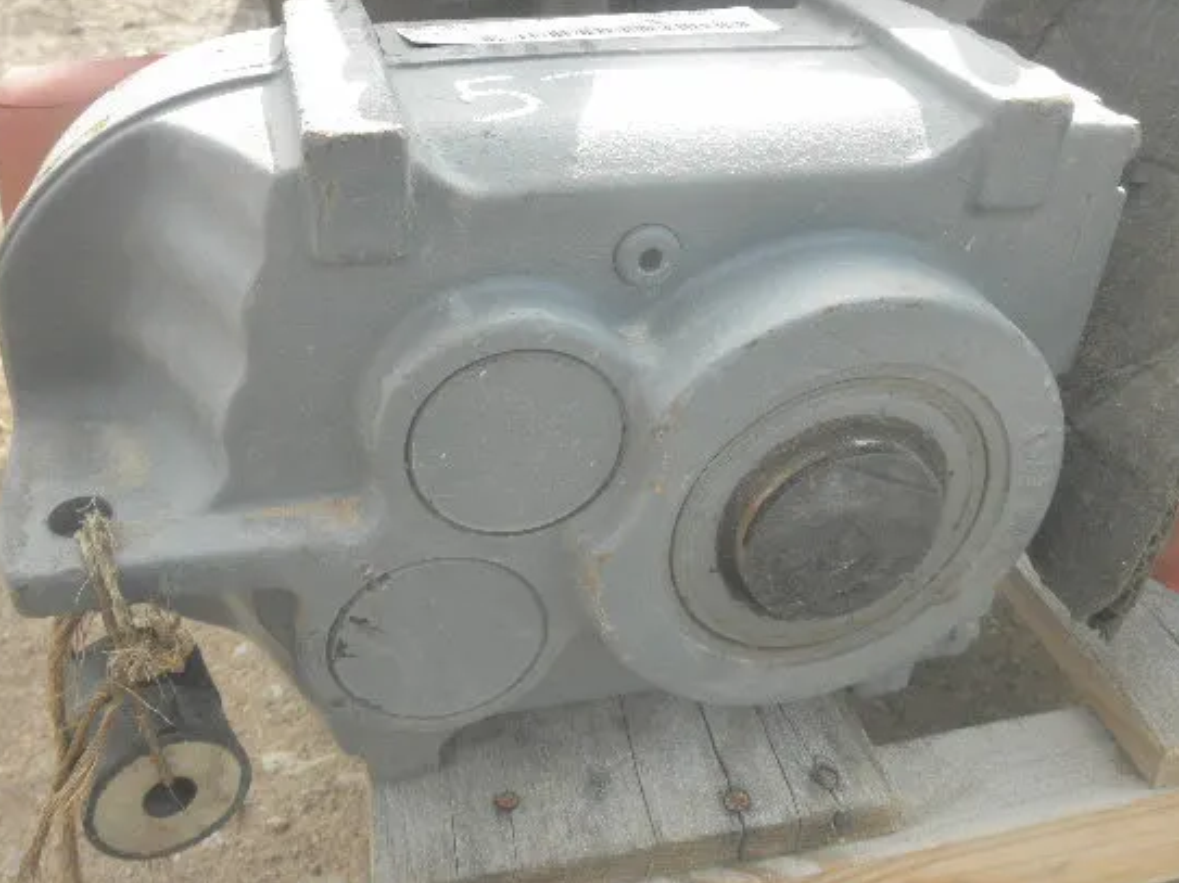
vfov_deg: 42.9
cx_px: 523
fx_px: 1124
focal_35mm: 33
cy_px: 434
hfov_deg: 55.2
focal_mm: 5
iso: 64
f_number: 3
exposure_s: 1/320
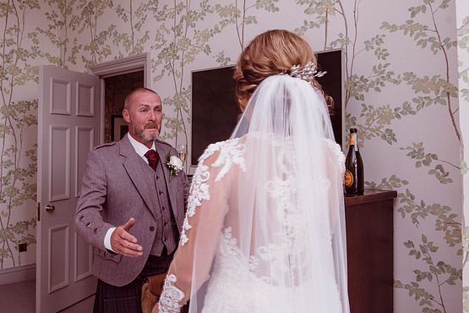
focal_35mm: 37
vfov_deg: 35.7
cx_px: 175
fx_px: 482
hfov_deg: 51.3
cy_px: 115
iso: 320
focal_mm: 28
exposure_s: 1/60
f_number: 5.6
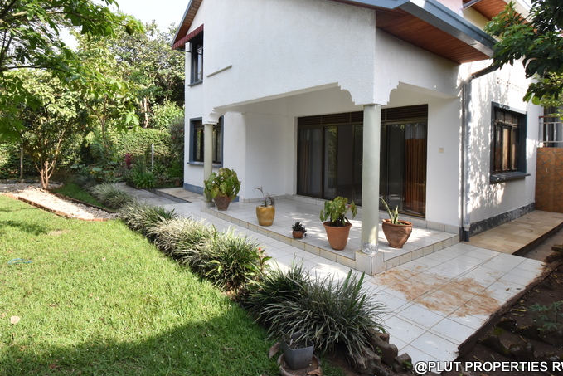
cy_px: 151
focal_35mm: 19
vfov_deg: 64.0
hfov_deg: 86.9
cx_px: 270
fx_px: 297
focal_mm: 10
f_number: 8
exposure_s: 1/350
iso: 800
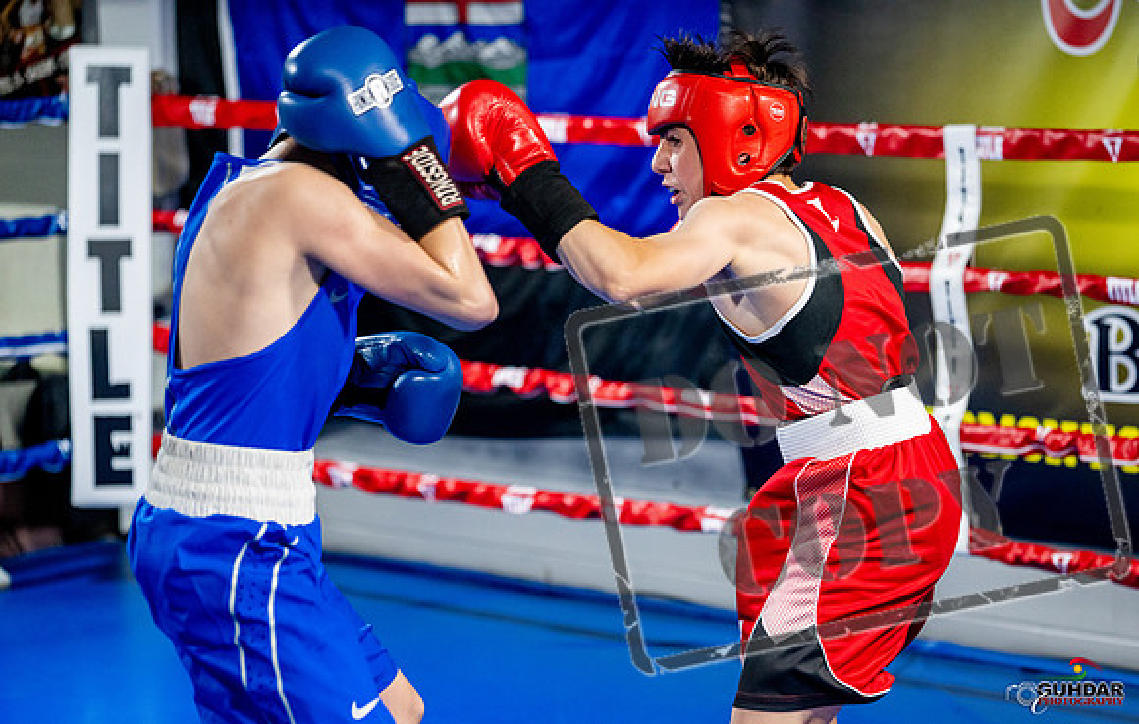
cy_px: 452
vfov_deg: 14.6
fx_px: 2829
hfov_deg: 22.7
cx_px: 679
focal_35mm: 91
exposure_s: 1/1000
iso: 4000
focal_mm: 75
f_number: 2
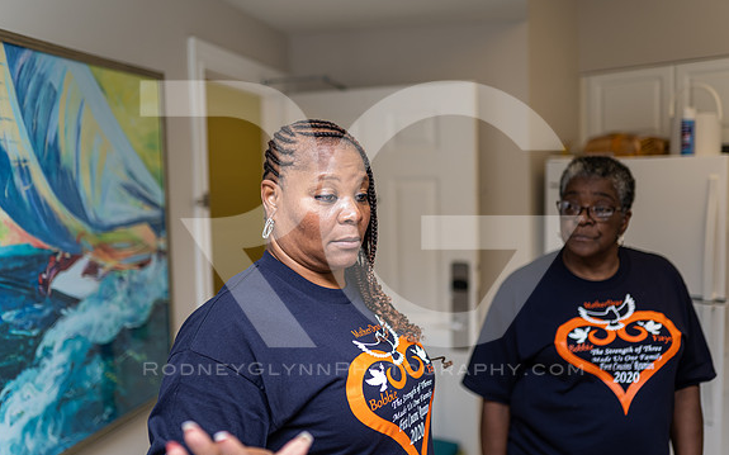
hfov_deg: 54.0
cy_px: 222
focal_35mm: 36
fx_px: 715
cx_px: 363
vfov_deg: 35.3
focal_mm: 35
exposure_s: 1/160
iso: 50
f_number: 1.4
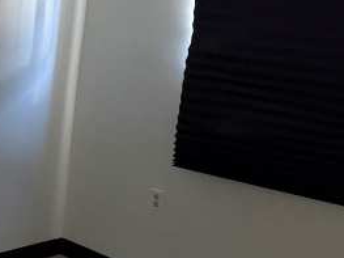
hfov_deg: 22.7
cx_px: -145
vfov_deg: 20.1
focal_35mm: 73
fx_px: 725
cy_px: 96
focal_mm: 6.76
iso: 1000
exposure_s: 1/38
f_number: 1.78
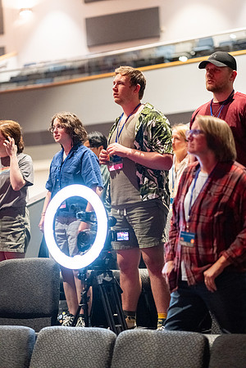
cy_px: 184
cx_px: 123
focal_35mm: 84
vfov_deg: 24.2
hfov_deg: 16.3
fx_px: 861
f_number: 1.6
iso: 5000
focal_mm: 56
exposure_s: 1/80
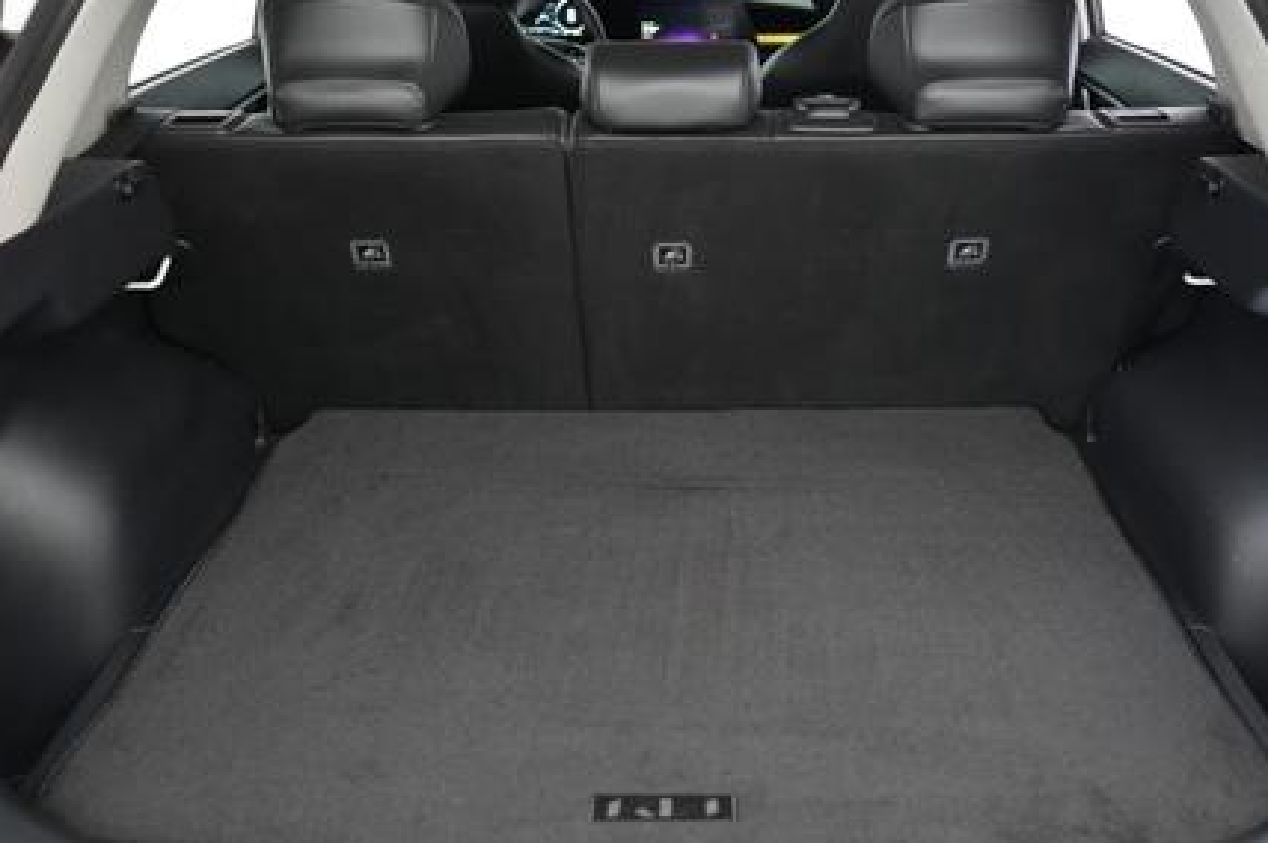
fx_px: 1267
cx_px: 683
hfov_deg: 53.1
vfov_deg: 36.8
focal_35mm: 36
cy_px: 386
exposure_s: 1/160
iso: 8000
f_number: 2.8
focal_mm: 24
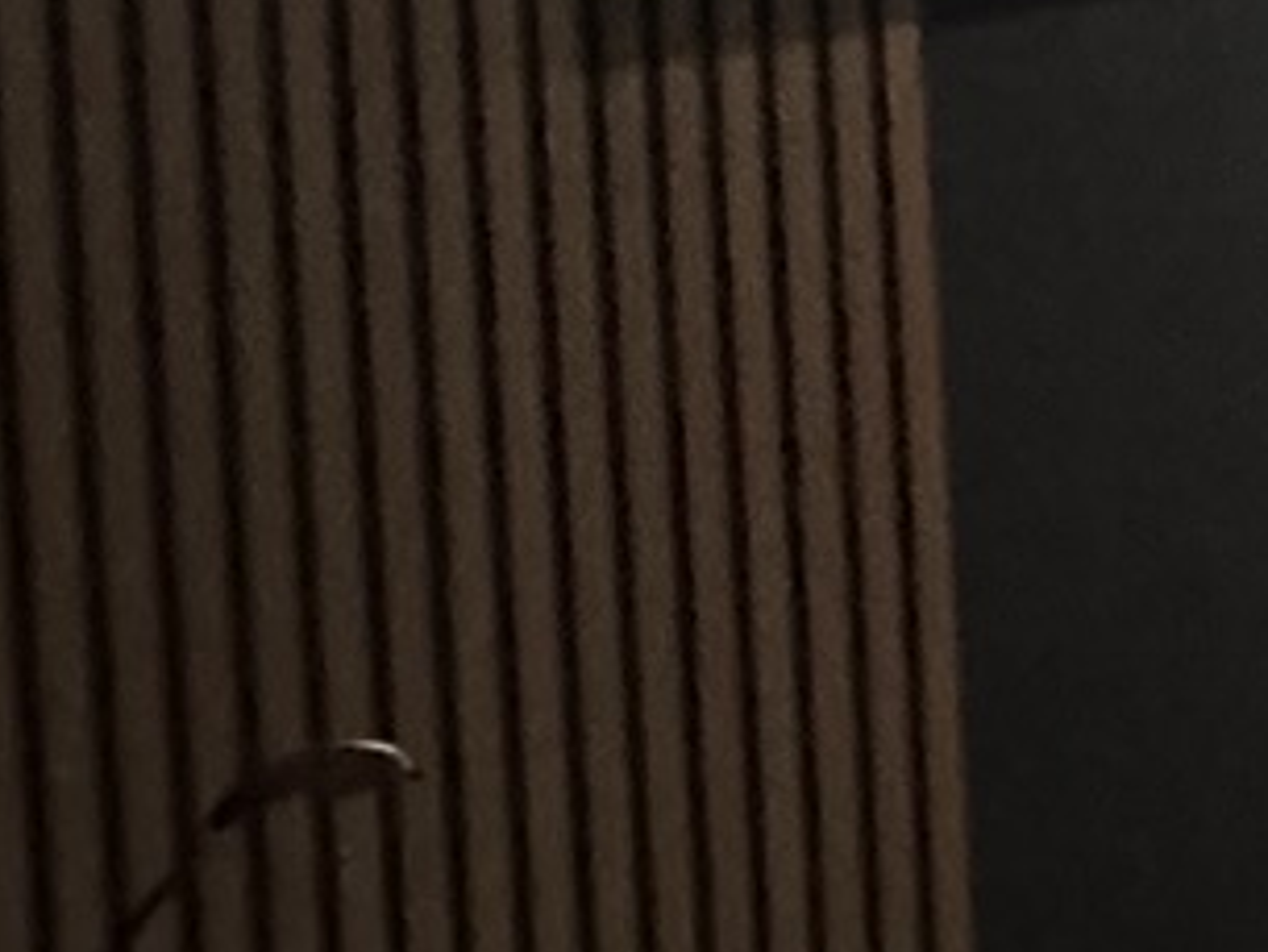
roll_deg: +1.0
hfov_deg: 11.3
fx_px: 3445
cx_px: 3850
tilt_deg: -3.0
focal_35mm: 94
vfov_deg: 15.0
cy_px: -279
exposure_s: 1/60
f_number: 2.2
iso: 800
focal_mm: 2.22
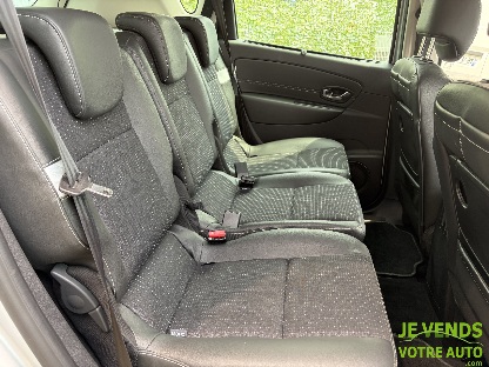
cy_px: 184
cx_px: 244
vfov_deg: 53.1
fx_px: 367
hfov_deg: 67.3
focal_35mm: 26
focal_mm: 5.96
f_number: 1.6
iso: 100
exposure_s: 1/122
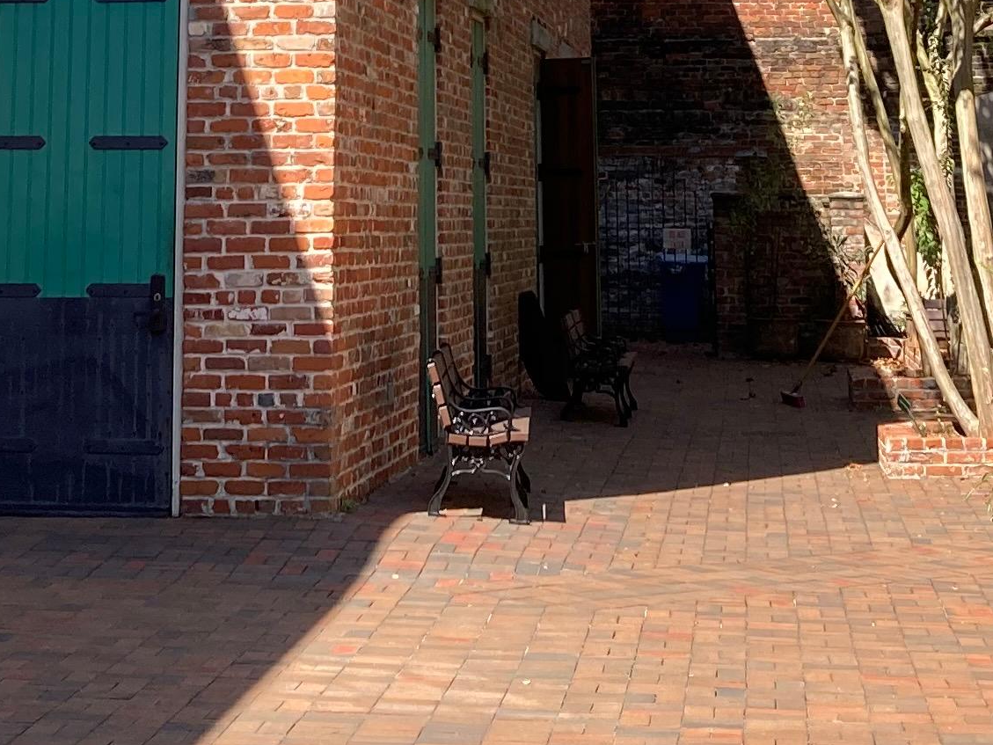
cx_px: 398
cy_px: -456
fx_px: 2869
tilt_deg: +14.4
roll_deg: -0.4
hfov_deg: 19.6
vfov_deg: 13.7
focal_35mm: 100
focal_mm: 3.99
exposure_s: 1/852
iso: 20
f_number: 1.8
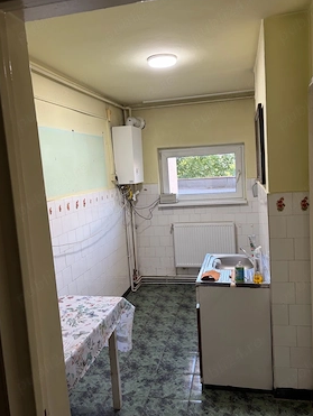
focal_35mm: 28
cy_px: 203
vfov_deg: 63.4
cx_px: 162
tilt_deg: -6.9
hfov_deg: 49.8
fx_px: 337
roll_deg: +3.6
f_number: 1.6
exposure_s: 1/100
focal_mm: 5.96
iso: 80
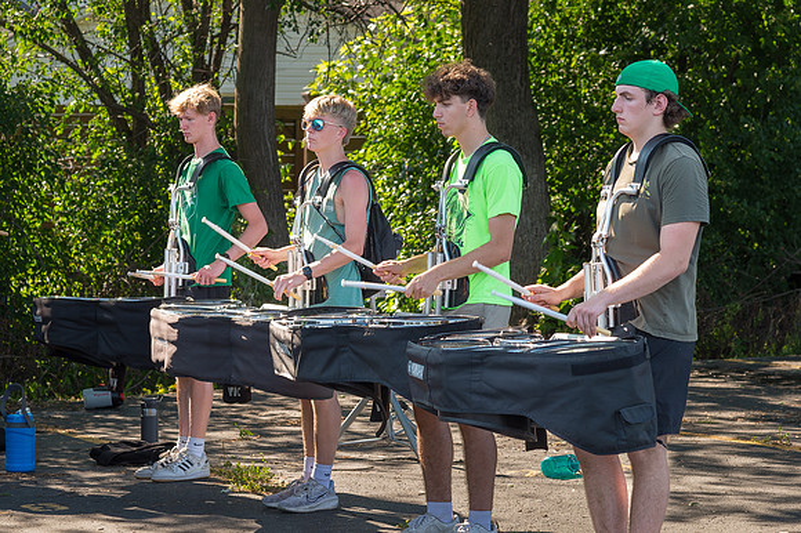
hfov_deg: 16.2
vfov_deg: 10.8
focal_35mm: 126
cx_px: 416
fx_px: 2808
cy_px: 290
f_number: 5.6
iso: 1250
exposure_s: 1/400
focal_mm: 86
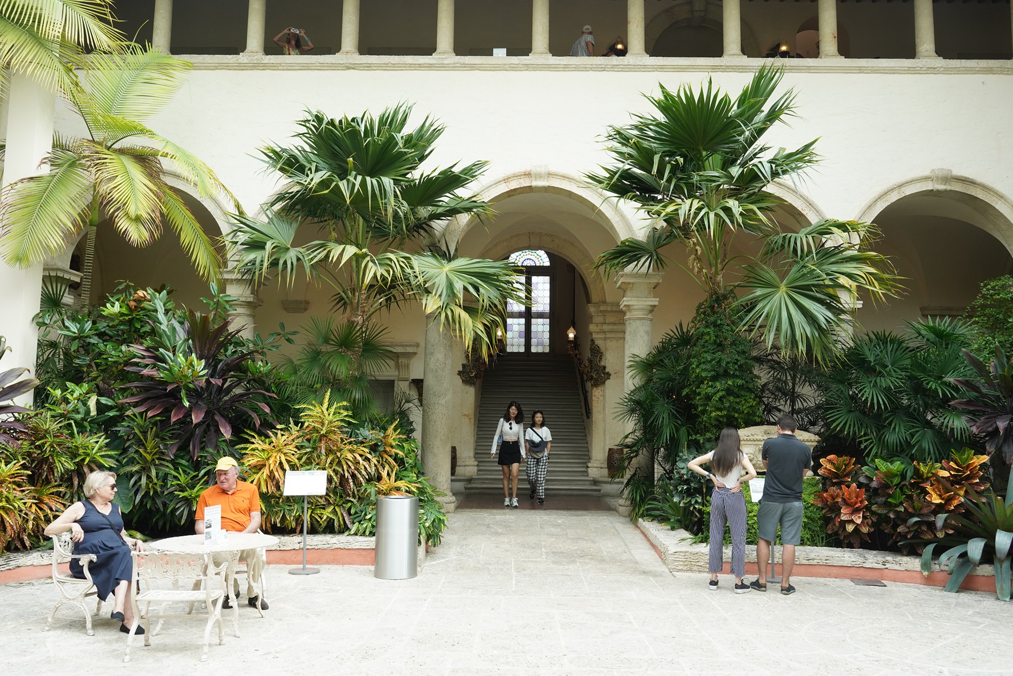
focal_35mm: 28
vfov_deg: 46.4
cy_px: 338
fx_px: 788
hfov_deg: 65.5
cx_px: 506
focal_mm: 28
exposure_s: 1/80
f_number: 11
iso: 640
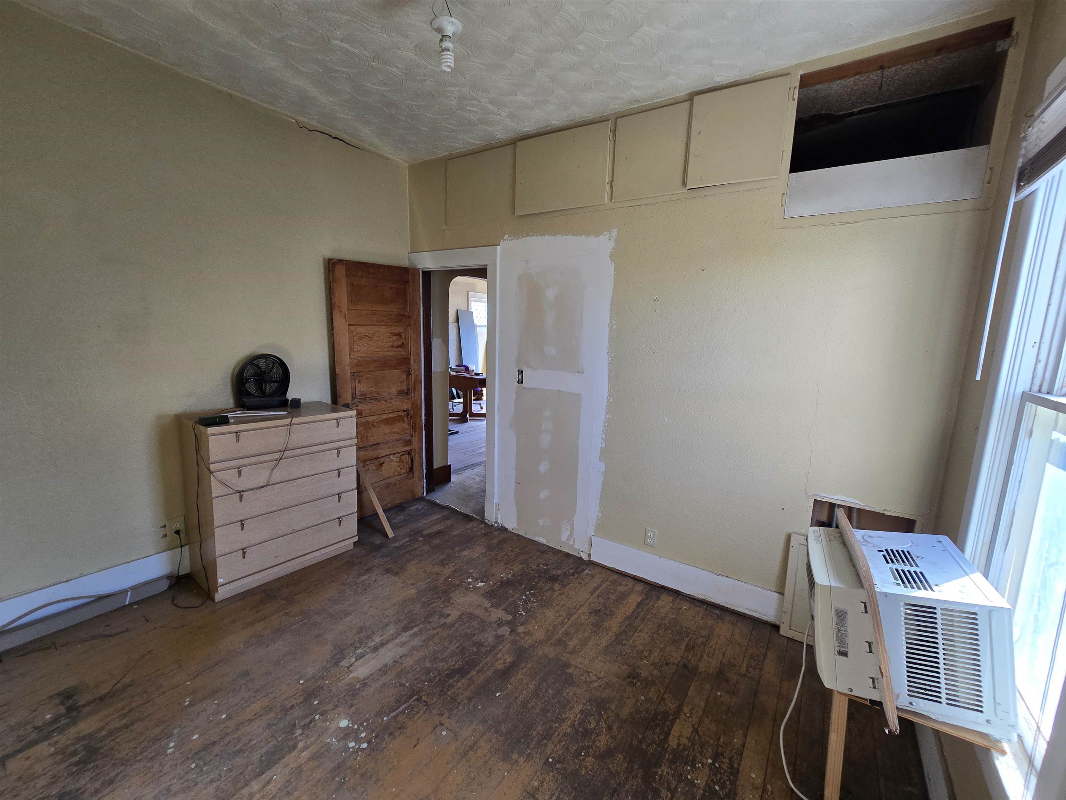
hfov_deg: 106.2
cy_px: 400
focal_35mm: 13
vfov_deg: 89.9
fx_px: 400
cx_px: 533
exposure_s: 1/60
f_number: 2.2
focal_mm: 2.2
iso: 100
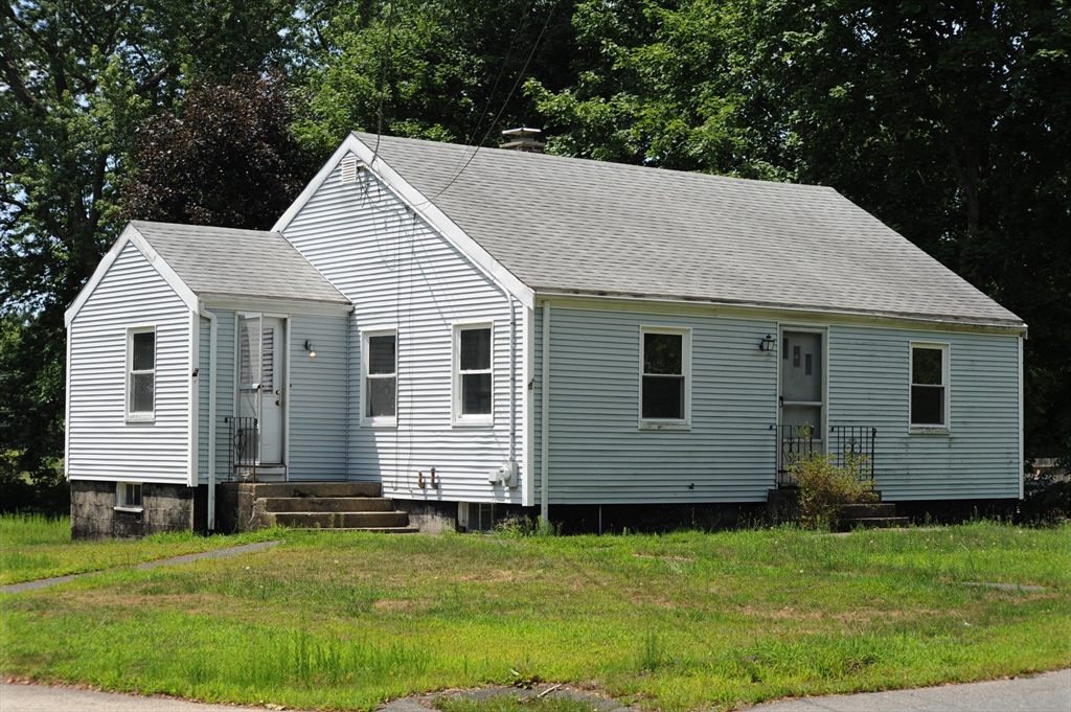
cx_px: 536
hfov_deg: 28.9
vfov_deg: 19.4
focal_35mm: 70
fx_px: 2081
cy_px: 356
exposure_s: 1/320
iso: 200
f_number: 9
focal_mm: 70
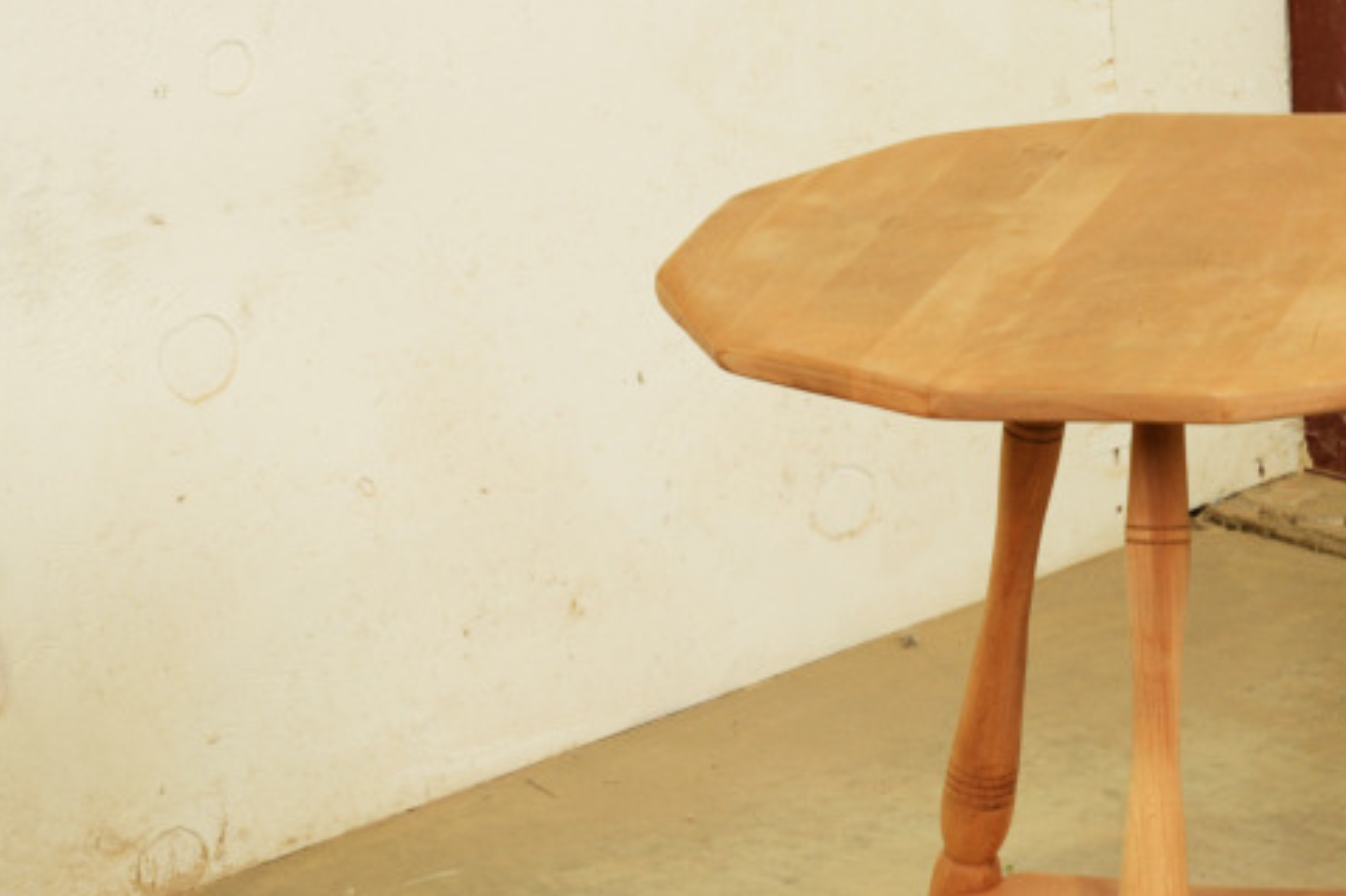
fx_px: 5359
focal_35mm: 143
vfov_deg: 9.6
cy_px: 626
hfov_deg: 14.2
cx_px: 1257
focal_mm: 50.8
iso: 125
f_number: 8
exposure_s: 1/2.5
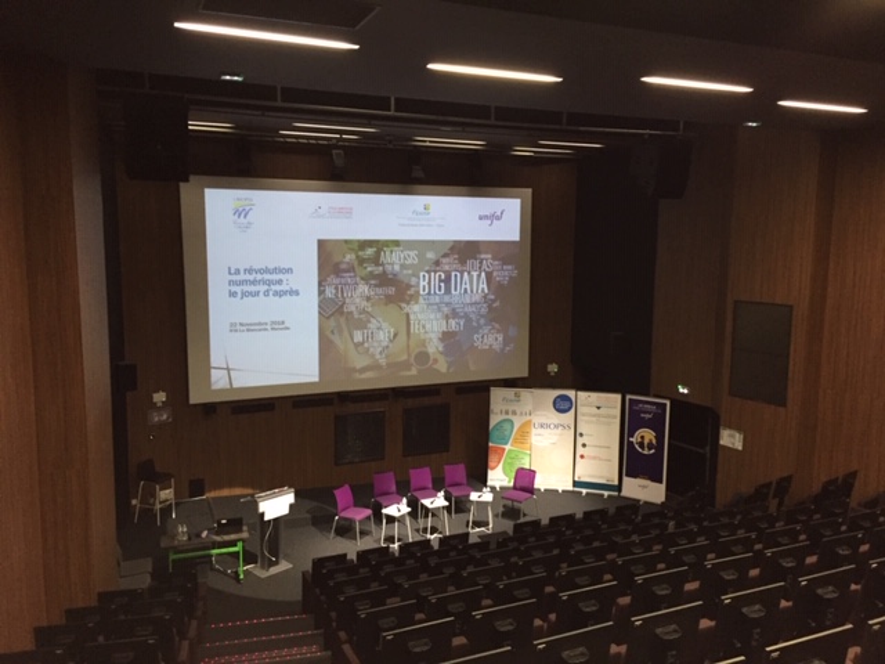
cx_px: 442
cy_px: 332
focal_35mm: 29
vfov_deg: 48.2
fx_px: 741
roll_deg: -1.7
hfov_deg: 61.7
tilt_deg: -9.8
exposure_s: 1/20
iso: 250
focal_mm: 4.15
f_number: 2.2
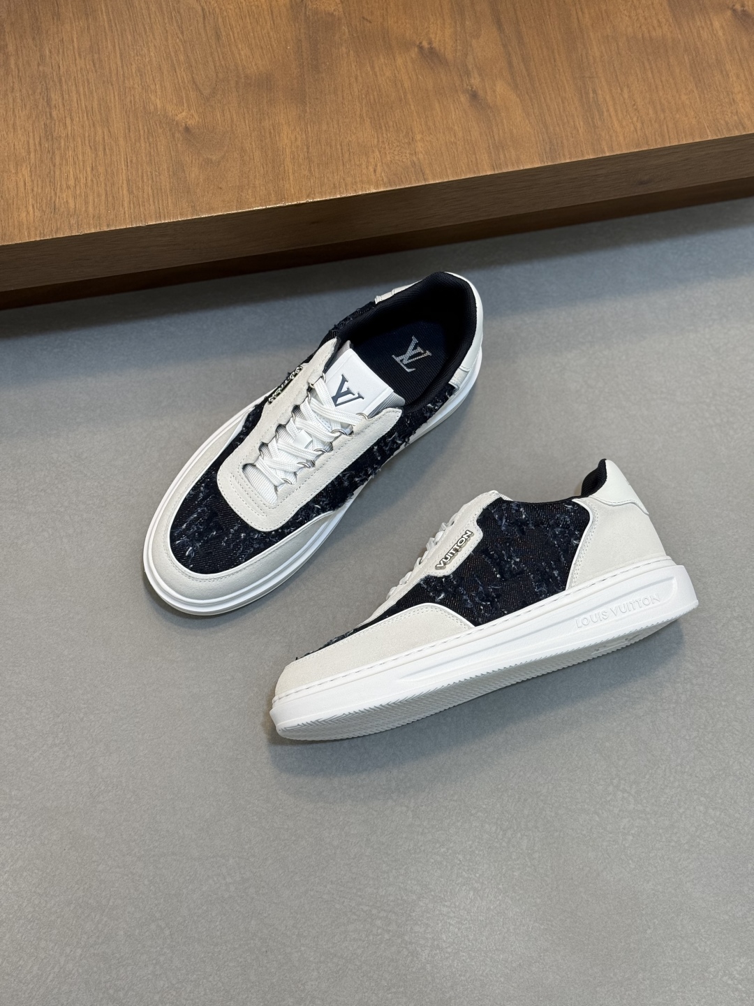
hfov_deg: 30.3
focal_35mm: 48
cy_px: 503
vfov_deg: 39.7
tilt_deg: -72.4
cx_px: 377
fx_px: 1394
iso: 80
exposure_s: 1/100
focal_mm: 6.76
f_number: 1.78
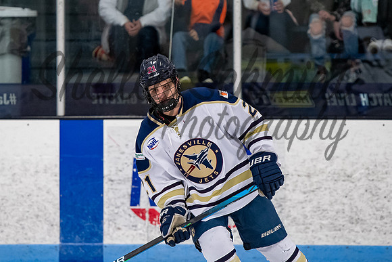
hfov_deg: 5.6
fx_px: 3990
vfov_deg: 3.8
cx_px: 183
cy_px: 81
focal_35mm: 366
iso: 2000
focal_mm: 175
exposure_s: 1/800
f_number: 3.2
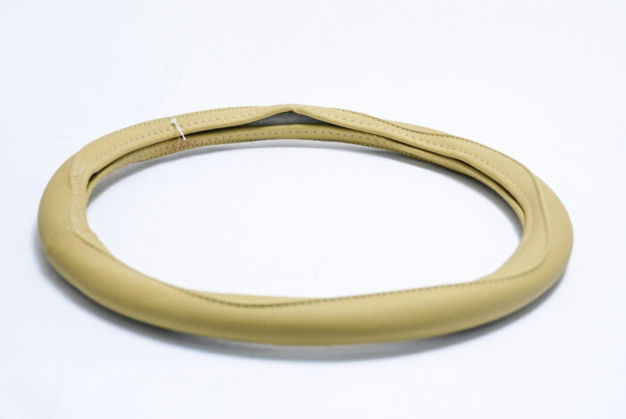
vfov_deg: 20.7
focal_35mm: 66
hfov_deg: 30.5
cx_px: 313
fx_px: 1149
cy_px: 210
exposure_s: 1/160
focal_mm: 66
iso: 3200
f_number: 9
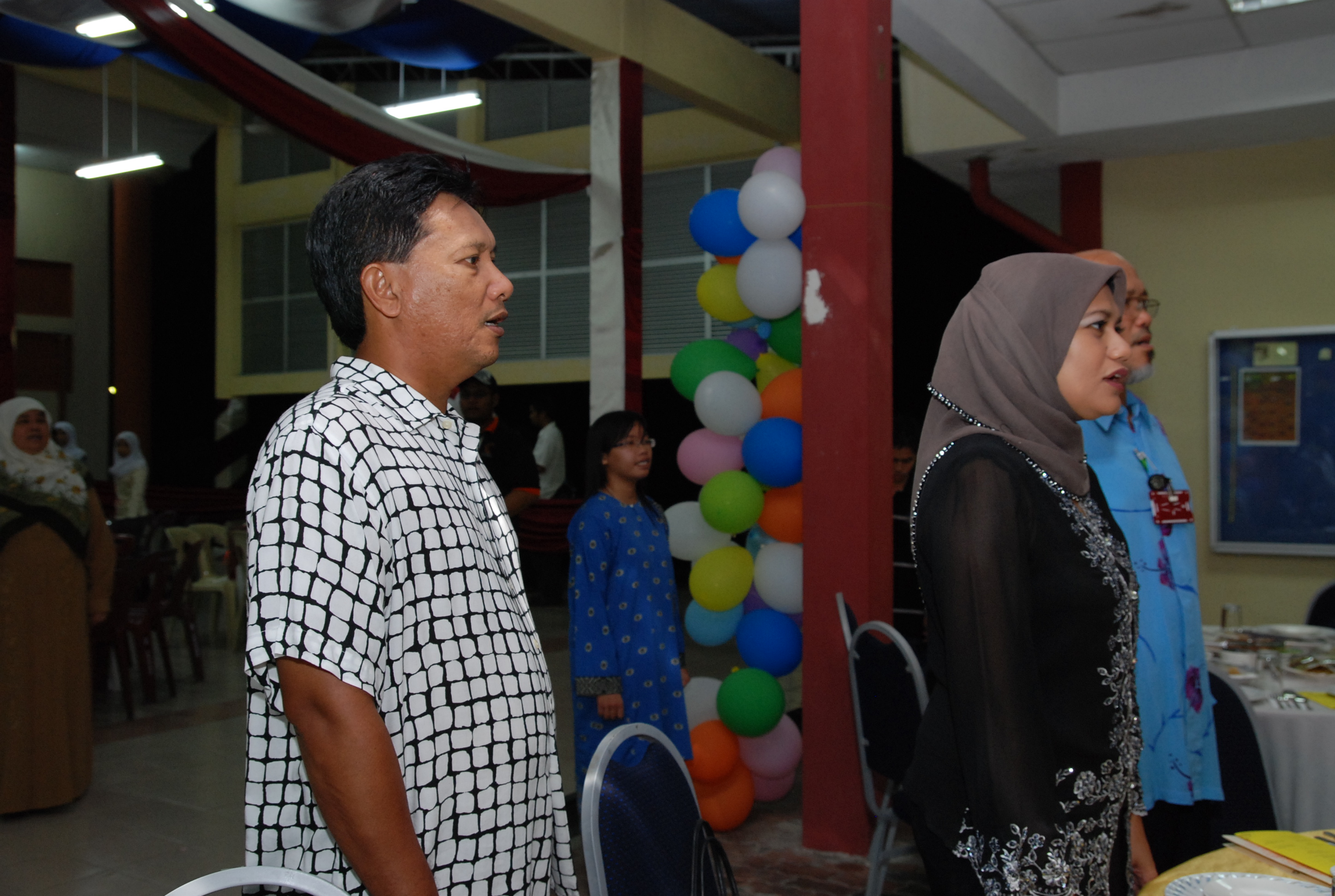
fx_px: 1338
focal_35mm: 36
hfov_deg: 53.0
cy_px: 448
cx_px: 668
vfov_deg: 37.0
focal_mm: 24
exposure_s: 1/60
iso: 500
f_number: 5
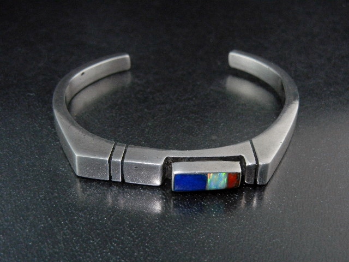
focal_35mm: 59
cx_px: 174
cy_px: 131
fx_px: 595
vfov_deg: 24.8
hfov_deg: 32.7
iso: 800
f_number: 8
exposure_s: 1/30
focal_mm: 10.6
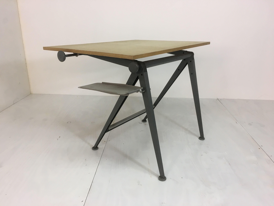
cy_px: 103
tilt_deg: -19.0
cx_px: 137
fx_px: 230
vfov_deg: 48.2
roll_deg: -0.6
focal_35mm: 29
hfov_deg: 61.7
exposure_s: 1/33
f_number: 2.2
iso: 32
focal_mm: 4.15
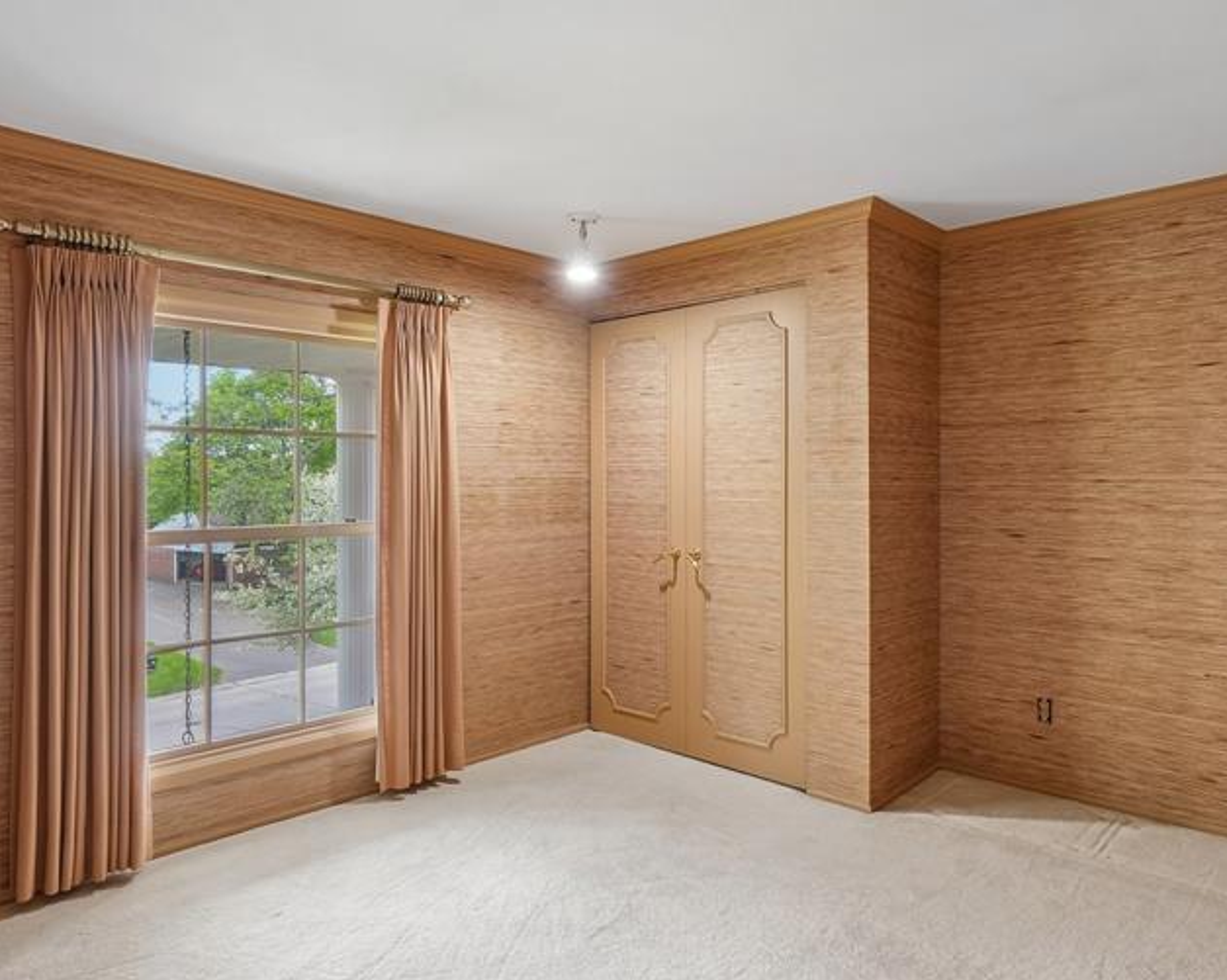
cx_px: 593
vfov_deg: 60.8
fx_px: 835
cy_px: 493
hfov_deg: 72.6
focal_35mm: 23
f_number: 8
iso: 400
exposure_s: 1/8
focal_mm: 10
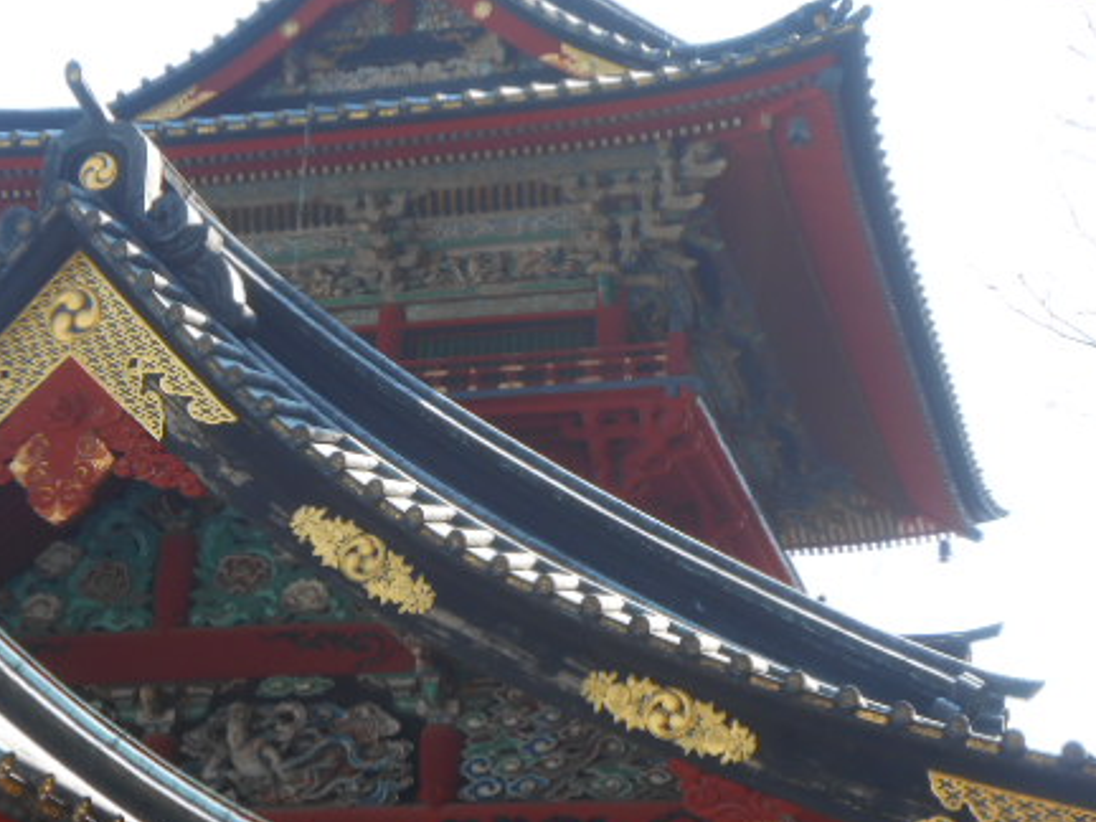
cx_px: 396
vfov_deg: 17.8
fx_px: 2628
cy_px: 434
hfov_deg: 23.5
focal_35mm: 83
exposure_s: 1/80
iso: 80
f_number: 5.2
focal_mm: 10
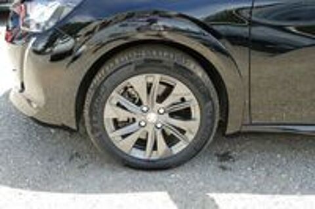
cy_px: 104
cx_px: 158
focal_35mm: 38
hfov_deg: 50.7
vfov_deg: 35.0
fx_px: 332
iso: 125
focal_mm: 13.7
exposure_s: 1/320
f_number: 3.1
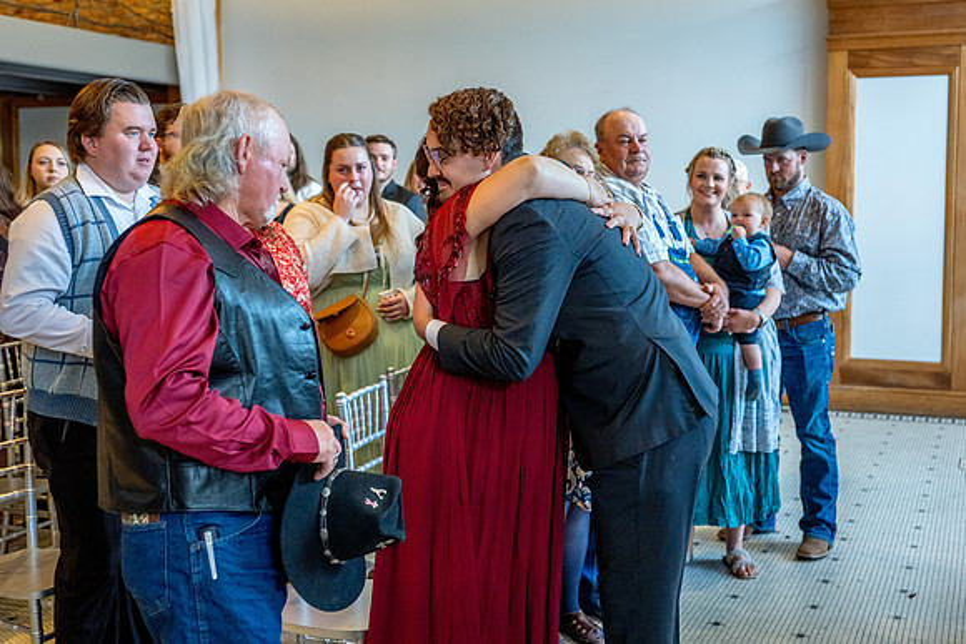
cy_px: 322
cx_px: 483
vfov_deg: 37.9
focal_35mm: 35
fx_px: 939
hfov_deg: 54.4
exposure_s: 1/200
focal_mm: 35
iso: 2500
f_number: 2.8
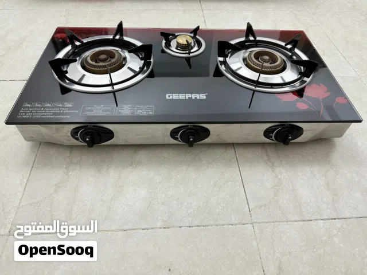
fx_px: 254
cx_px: 184
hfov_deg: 71.6
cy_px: 138
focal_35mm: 24
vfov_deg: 56.8
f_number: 1.78
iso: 160
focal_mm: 6.86
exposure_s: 1/50
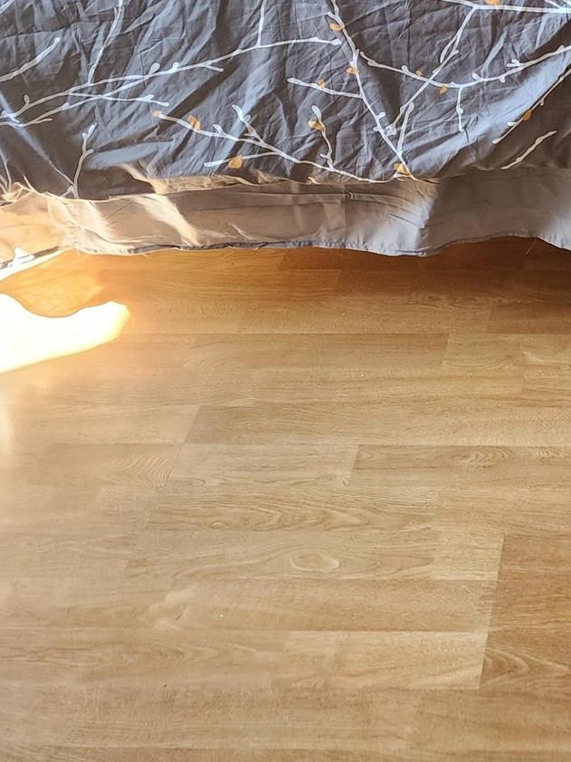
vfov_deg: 26.2
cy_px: -230
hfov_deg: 21.5
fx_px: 1385
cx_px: 702
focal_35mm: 63
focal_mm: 6.4
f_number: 1.8
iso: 320
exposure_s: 1/120
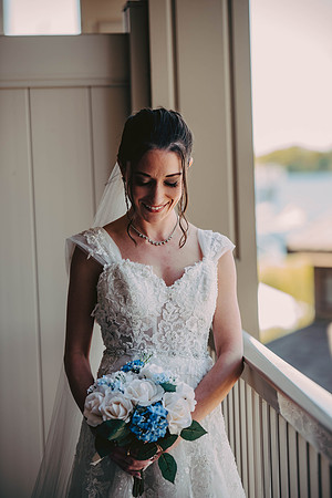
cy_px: 249
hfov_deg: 11.2
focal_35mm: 122
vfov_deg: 16.8
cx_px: 166
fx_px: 1688
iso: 320
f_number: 2.8
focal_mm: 122
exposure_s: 1/500
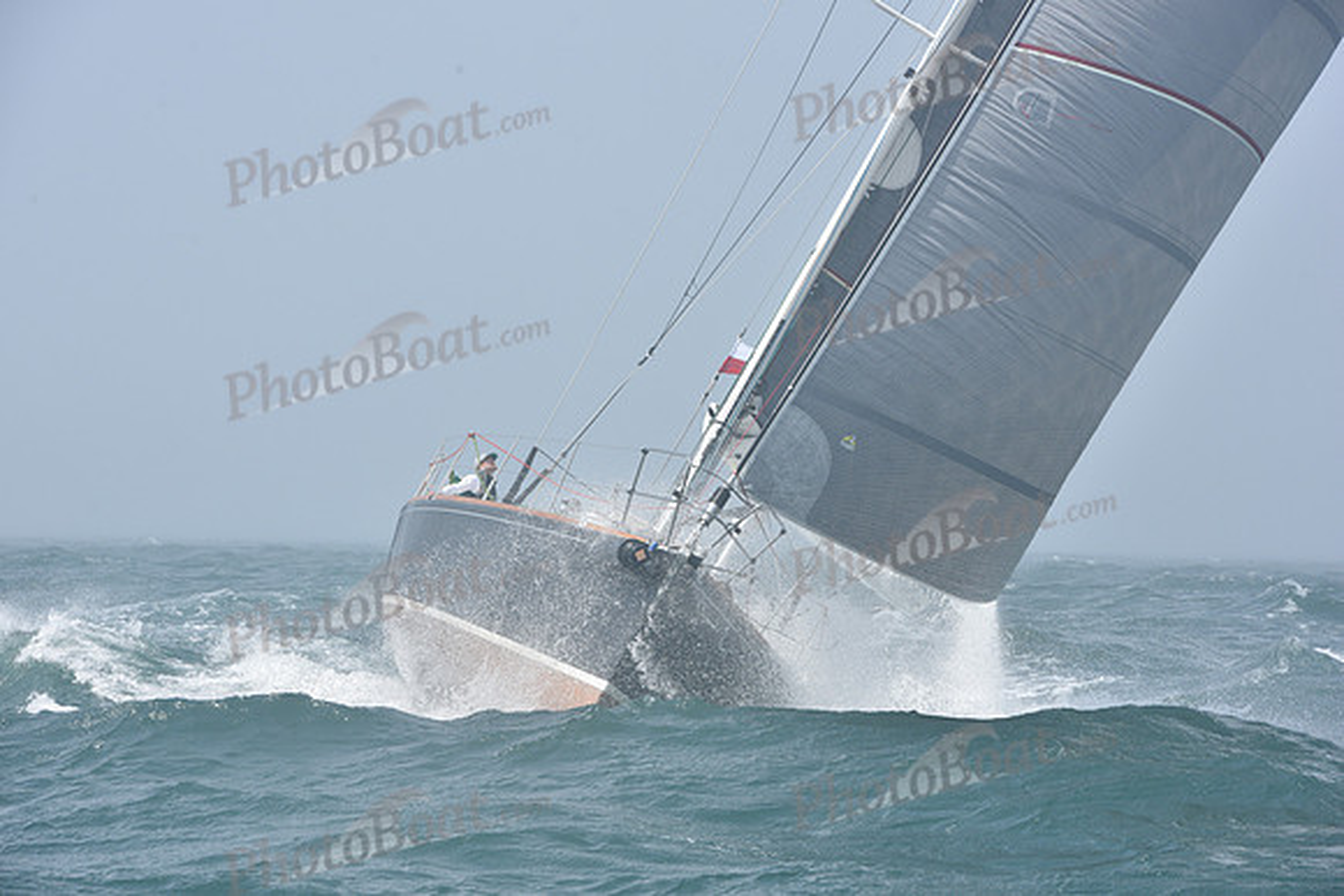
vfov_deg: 8.9
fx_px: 5788
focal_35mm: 155
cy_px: 448
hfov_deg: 13.2
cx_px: 672
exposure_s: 1/800
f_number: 11
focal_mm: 155
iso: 320
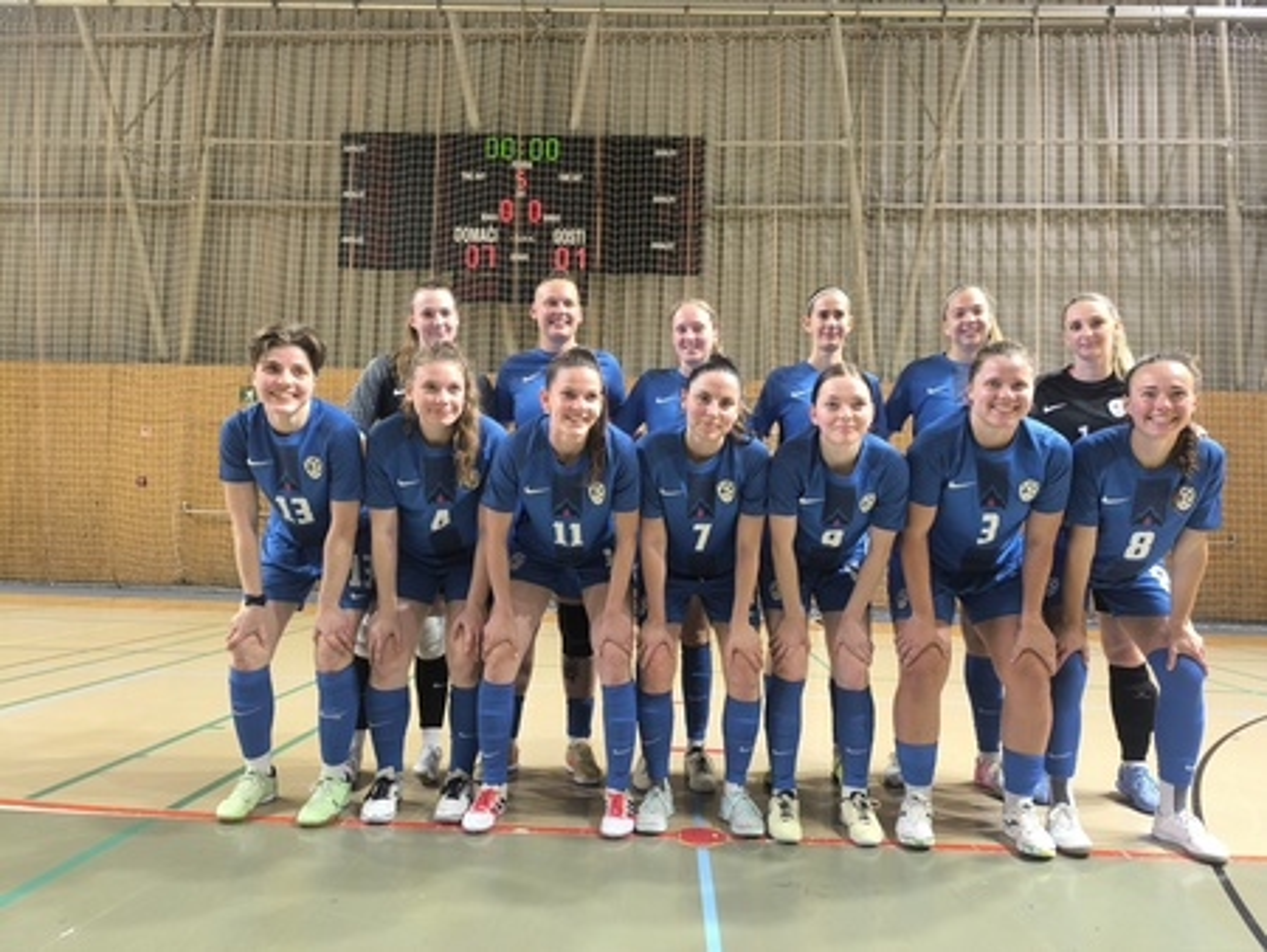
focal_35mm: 23
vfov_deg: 58.9
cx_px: 634
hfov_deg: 73.9
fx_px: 842
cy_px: 476
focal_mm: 6.14
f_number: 1.65
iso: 800
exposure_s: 1/100
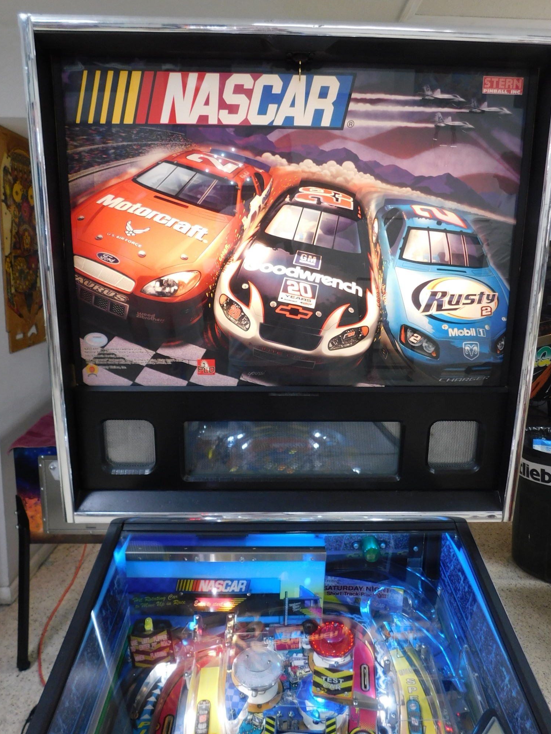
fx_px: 552
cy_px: 333
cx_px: 295
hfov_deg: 53.0
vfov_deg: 67.2
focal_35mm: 26
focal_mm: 4
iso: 160
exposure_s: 1/30
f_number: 3
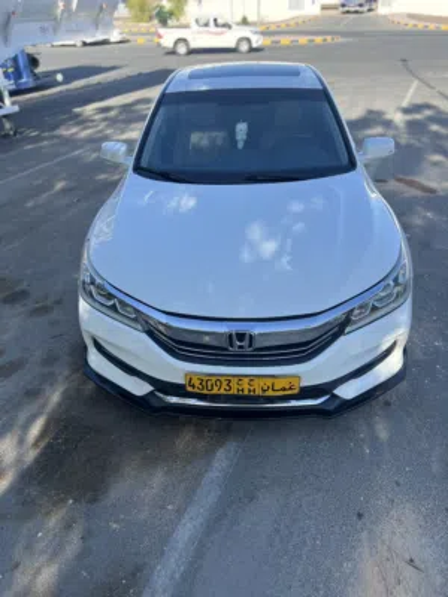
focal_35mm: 26
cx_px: 224
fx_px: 449
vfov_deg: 67.3
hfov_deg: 53.1
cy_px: 298
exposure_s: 1/1266
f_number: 1.5
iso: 50
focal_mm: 5.7
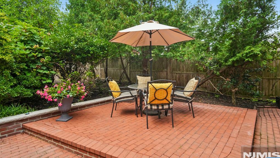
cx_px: 140
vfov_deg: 63.8
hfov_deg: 95.9
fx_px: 126
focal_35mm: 17
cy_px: 70
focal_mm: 16
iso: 400
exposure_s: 1/80
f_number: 8
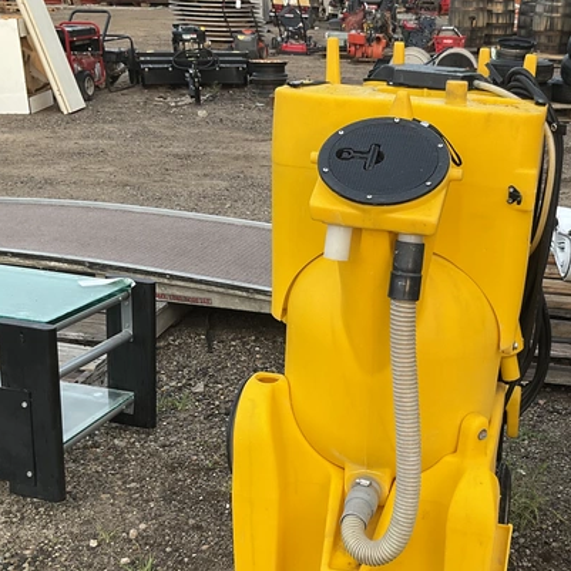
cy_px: 357
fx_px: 896
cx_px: 400
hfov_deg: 34.9
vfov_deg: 35.2
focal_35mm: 48
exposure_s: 1/122
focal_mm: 3
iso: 25
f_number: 1.8
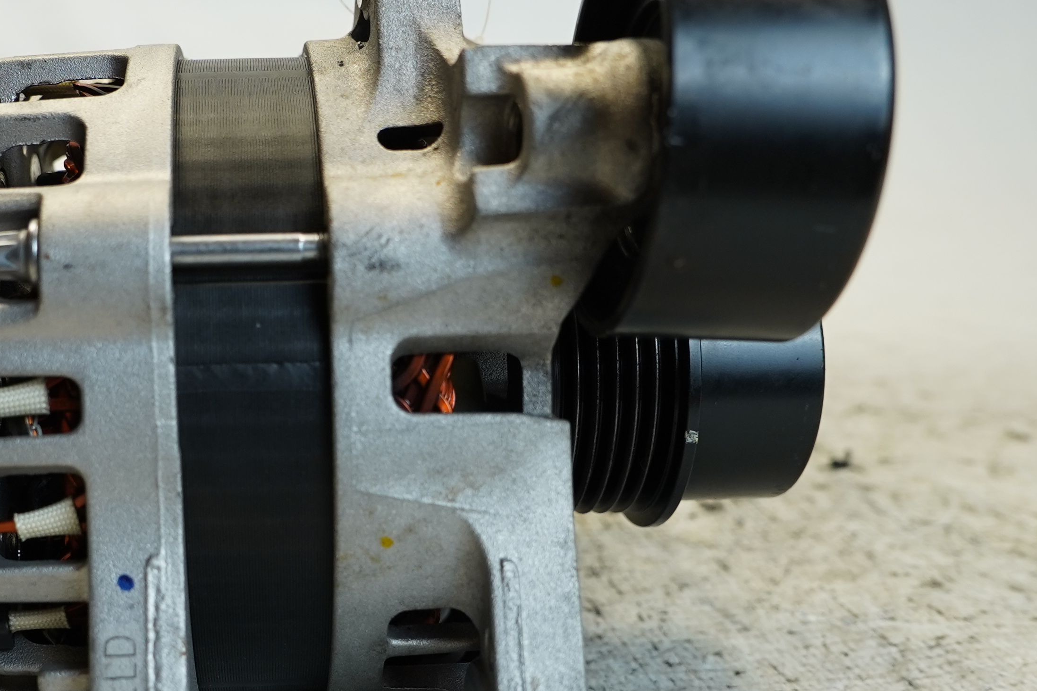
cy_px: 422
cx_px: 284
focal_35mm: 43
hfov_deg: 44.2
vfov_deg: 31.1
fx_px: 1239
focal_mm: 16
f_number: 4
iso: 500
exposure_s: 1/160
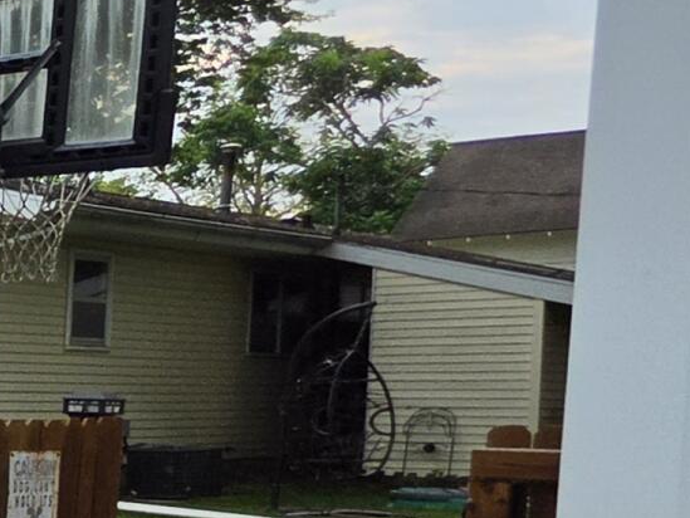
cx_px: -1121
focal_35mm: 71
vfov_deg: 20.0
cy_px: 529
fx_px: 1416
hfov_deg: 13.6
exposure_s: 1/1102
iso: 32
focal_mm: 2.2
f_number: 1.9
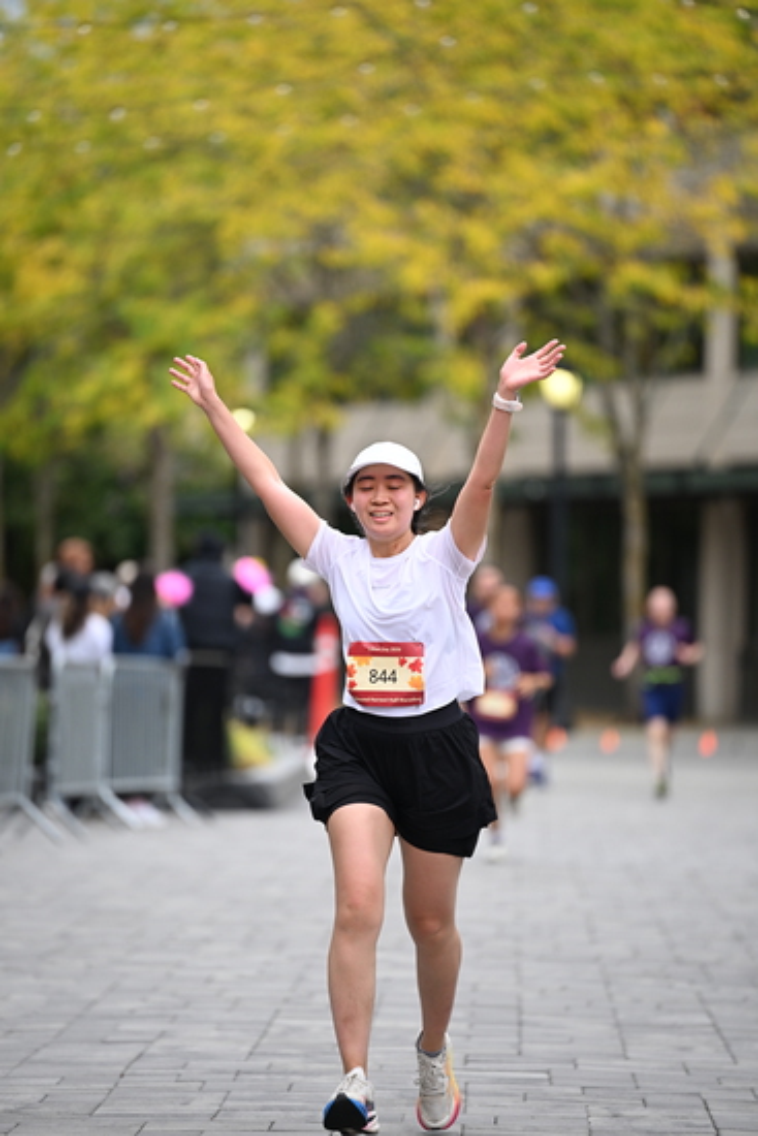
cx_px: 379
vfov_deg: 10.3
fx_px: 6312
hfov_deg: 6.9
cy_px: 568
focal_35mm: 200
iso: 640
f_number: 2.8
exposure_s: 1/2000
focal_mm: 200
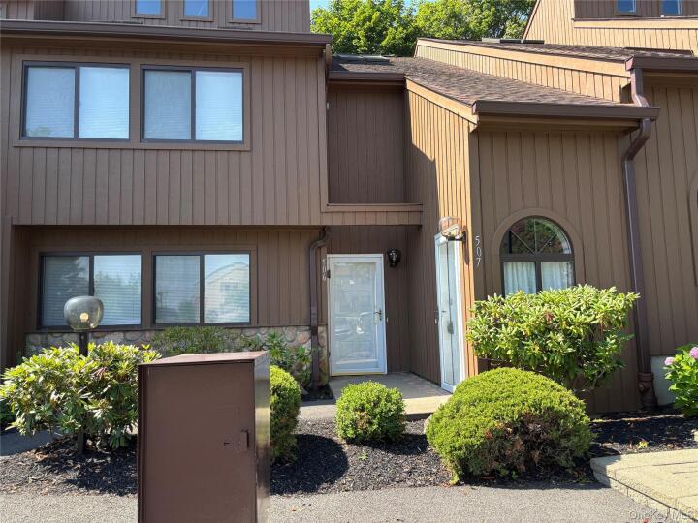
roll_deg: +1.6
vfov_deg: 53.1
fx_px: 524
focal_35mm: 26
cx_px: 349
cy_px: 262
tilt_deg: +5.9
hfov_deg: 67.3
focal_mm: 5.96
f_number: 1.6
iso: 50
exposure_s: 1/662
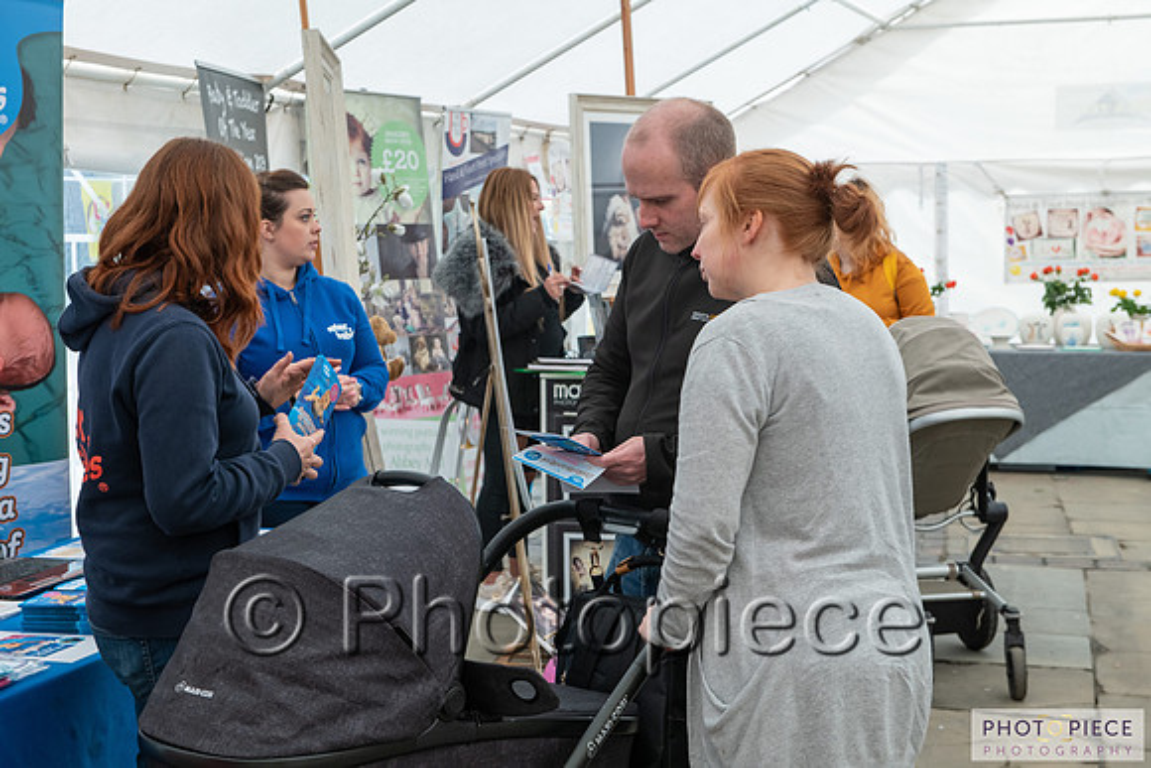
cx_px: 576
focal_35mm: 58
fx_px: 1855
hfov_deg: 34.5
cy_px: 384
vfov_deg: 23.4
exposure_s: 1/250
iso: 800
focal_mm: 58
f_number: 6.3
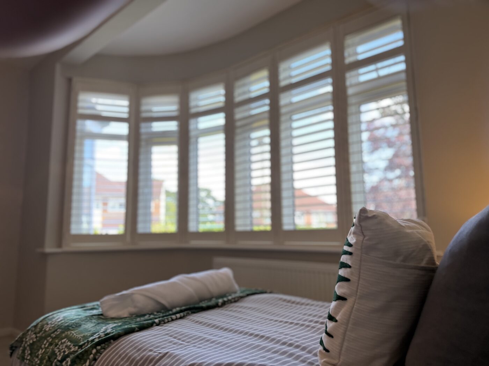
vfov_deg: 56.8
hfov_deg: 71.6
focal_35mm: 24
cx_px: 244
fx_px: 339
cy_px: 183
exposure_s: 1/100
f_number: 1.78
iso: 64
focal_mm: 6.76
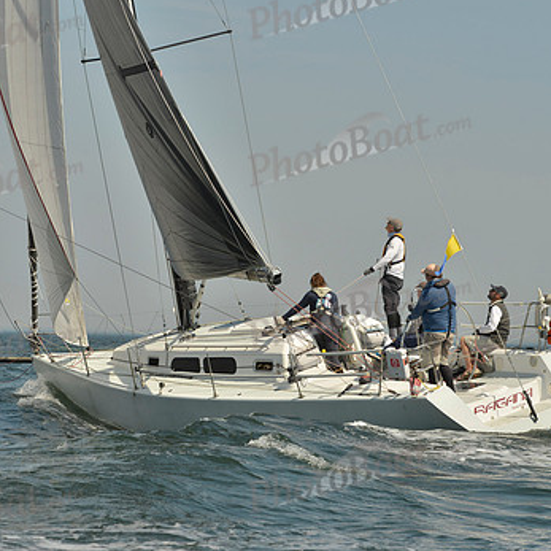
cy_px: 250
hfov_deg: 12.9
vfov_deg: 12.9
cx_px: 167
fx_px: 2431
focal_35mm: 135
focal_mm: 95
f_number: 8
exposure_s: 1/1250
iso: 200
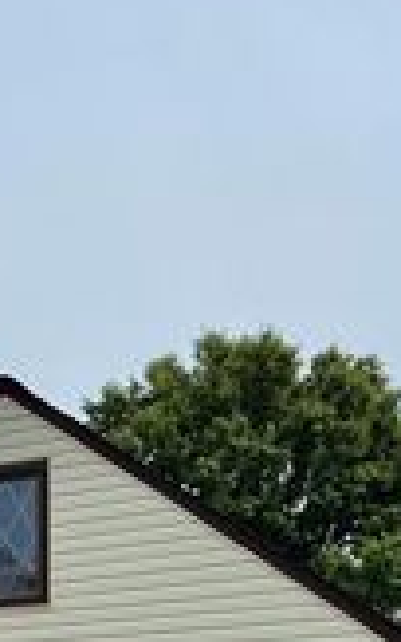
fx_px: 1363
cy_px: 683
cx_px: -389
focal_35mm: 78
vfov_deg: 24.9
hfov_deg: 14.2
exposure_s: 1/7353
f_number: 1.78
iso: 80
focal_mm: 6.76
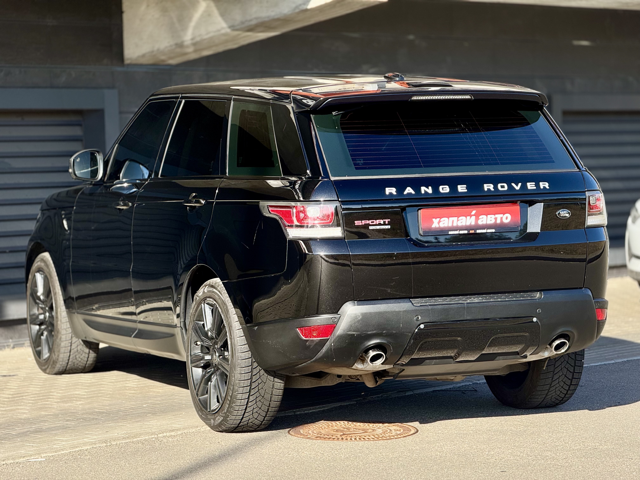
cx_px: 320
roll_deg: +2.0
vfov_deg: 12.3
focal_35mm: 120
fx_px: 2219
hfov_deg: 16.4
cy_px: 240
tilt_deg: -1.3
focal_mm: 15.66
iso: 50
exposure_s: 1/373
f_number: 2.8
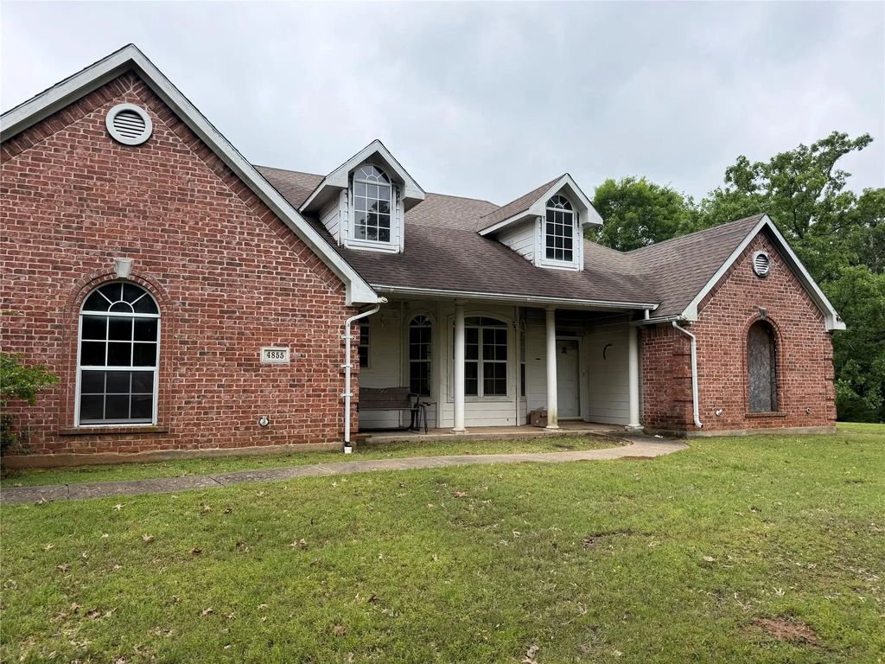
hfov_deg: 71.6
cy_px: 332
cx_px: 442
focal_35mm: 24
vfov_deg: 56.8
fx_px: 614
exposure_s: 1/1292
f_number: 1.78
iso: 80
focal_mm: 6.76
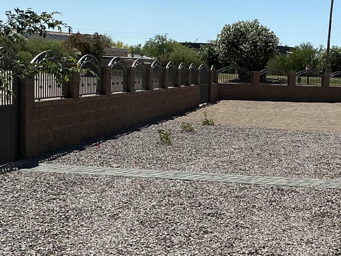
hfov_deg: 23.6
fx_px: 798
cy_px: 142
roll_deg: -2.9
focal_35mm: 81
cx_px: 299
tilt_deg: -4.1
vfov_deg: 18.2
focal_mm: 3
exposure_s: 1/3125
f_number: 1.8
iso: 25
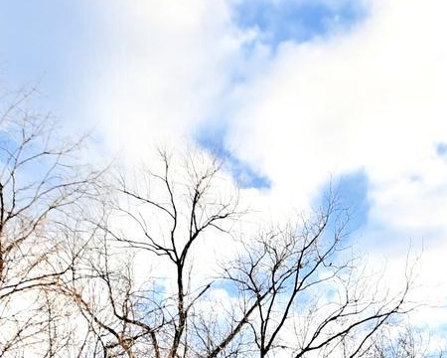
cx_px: 215
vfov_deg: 18.4
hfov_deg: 29.6
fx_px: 847
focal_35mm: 64
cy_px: 653
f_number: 3.5
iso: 1000
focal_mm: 10
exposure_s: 1/4000
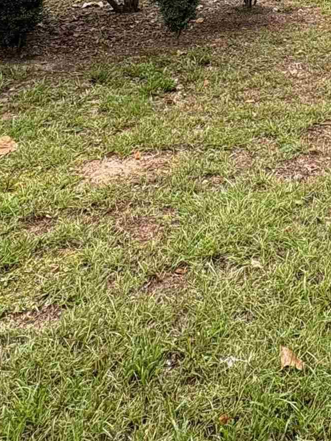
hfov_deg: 27.2
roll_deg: +0.2
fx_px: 625
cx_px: 365
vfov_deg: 31.3
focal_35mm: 49
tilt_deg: -6.5
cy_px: -114
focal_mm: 2.22
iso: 40
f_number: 2.2
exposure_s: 1/99
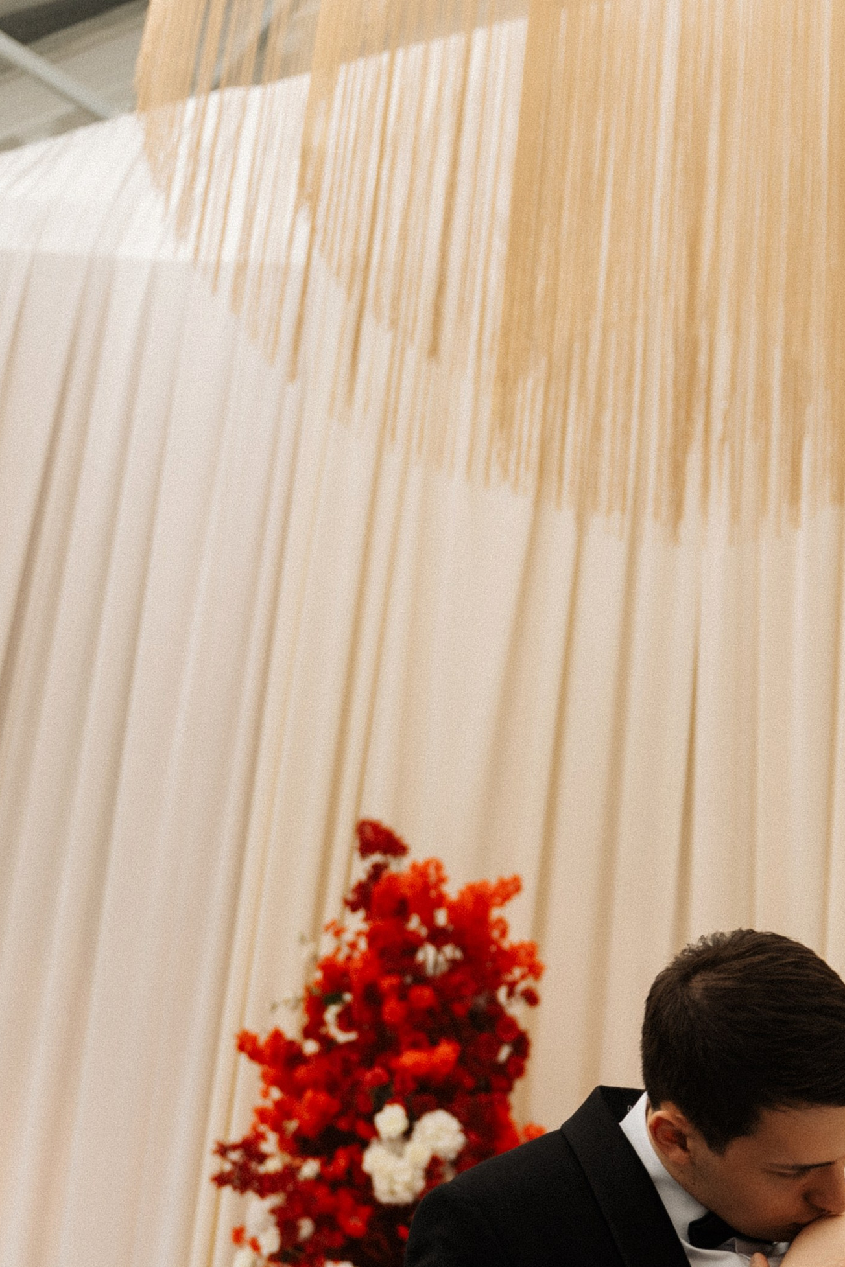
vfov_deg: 35.1
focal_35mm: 55
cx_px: 711
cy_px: 1011
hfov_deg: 24.1
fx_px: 1937
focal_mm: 28
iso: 250
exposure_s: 1/320
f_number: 2.8
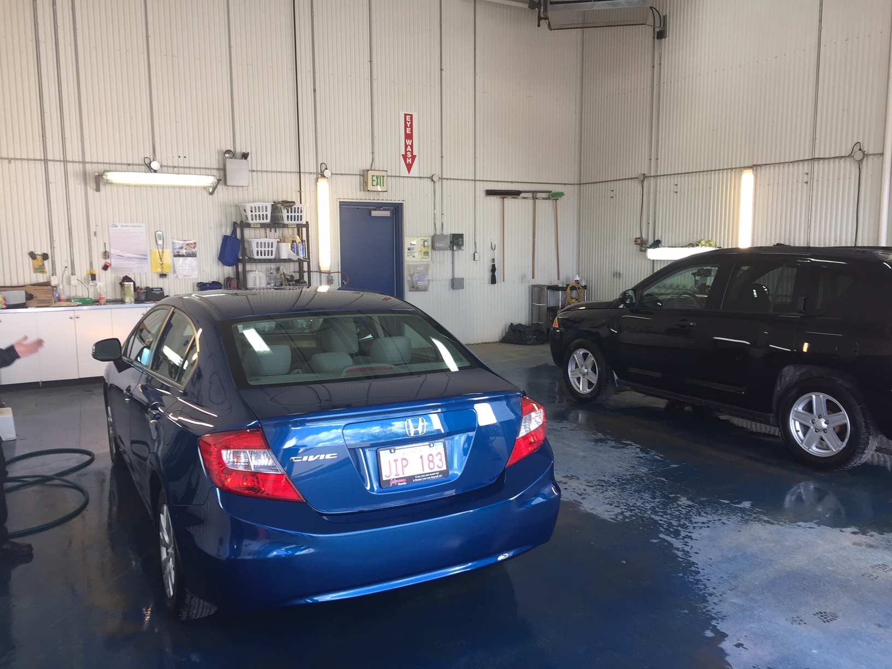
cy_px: 334
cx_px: 446
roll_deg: +0.0
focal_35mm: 29
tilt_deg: -8.1
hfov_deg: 61.7
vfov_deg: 48.2
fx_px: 747
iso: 50
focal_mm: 4.15
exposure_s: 1/120
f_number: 2.2
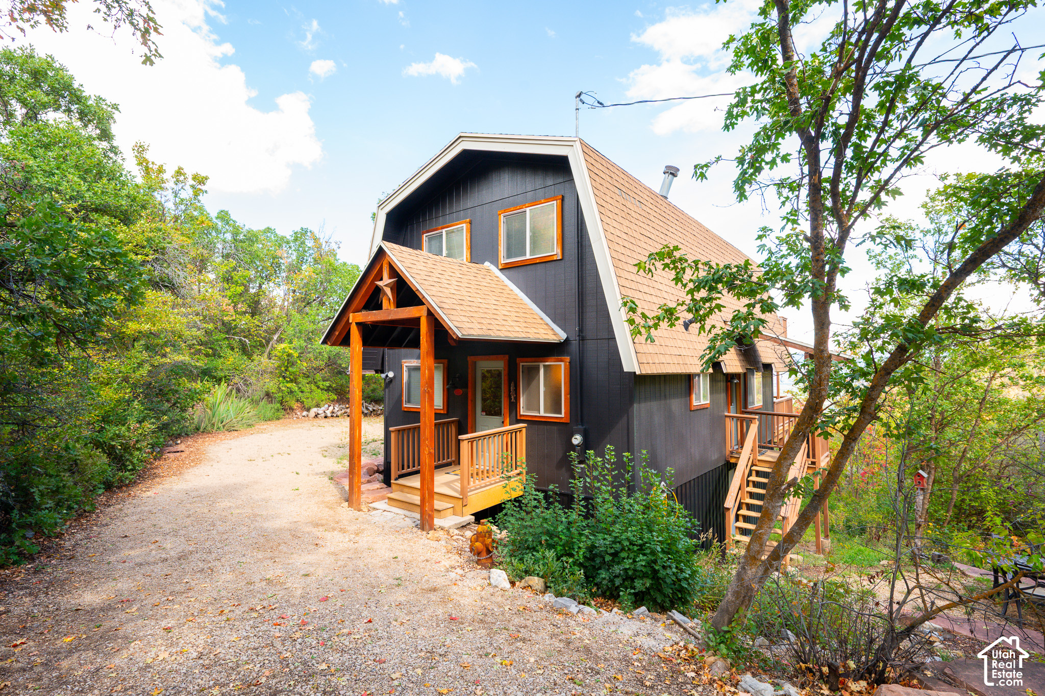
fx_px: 493
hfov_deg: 93.3
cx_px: 522
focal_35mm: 17
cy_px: 348
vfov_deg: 70.4
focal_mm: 17
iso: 500
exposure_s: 1/200
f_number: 7.1
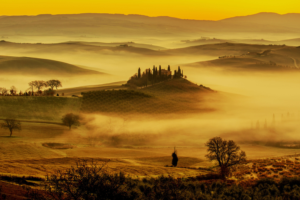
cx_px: 150
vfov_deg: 19.5
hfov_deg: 28.8
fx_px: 584
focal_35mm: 70
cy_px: 100
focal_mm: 70
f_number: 8
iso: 100
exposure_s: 1/30
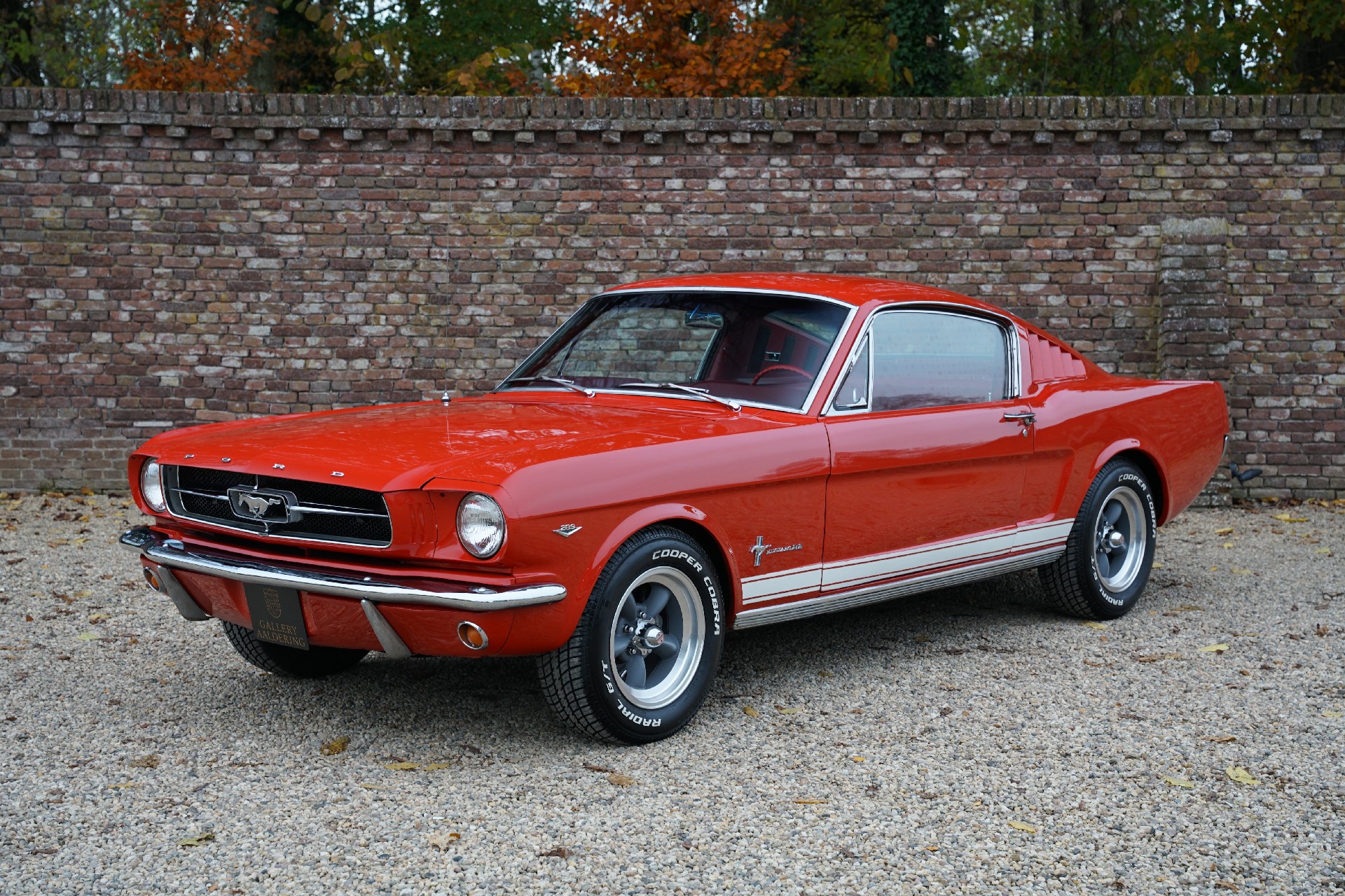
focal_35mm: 54
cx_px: 672
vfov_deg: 24.9
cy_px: 448
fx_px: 2029
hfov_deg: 36.7
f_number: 5.6
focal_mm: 54.3
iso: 500
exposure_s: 1/60
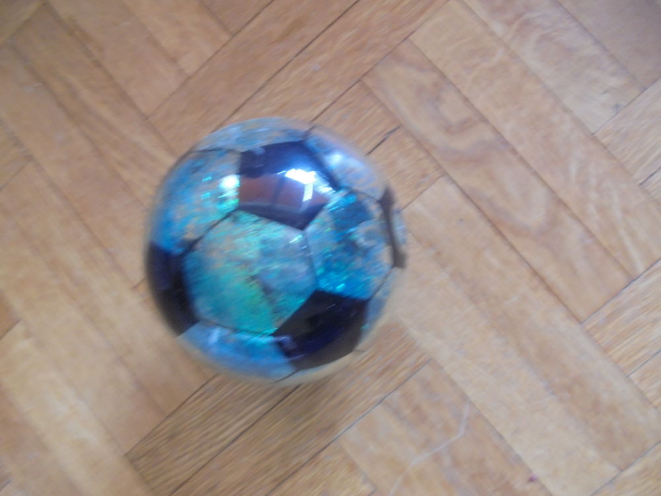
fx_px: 496
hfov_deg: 67.3
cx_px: 330
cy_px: 248
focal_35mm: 26
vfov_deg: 53.1
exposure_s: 1/13
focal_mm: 4.6
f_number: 3.5
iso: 400
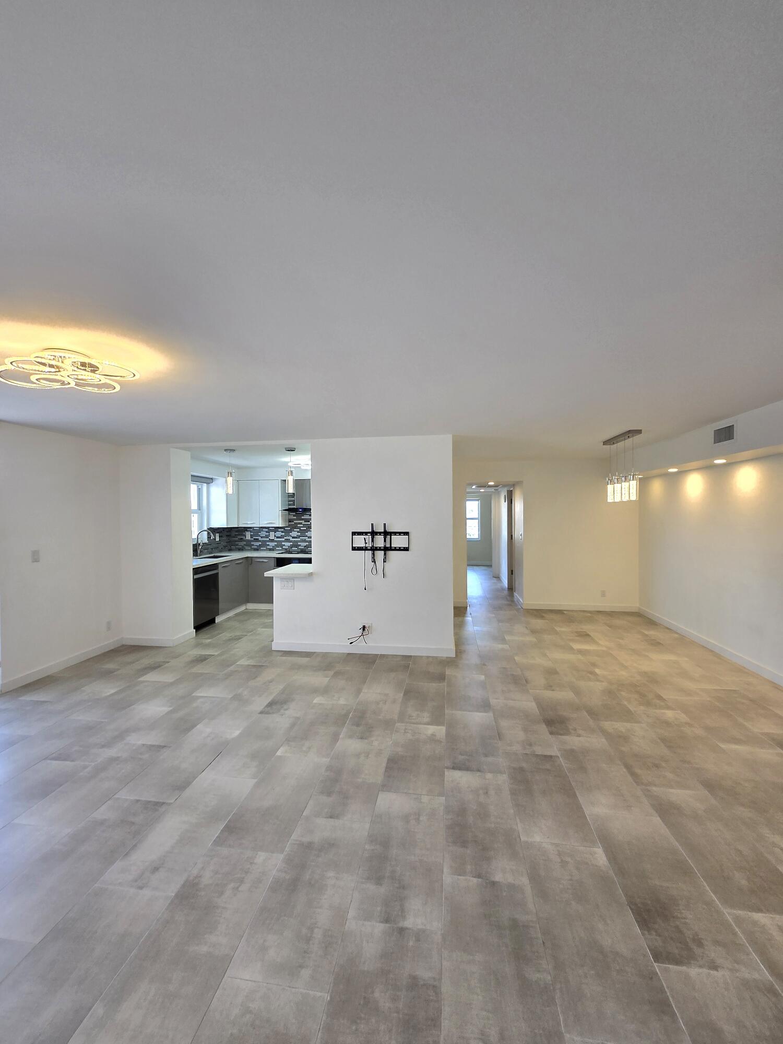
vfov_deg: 106.2
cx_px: 392
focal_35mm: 13
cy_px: 522
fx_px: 392
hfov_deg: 89.9
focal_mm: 1.7
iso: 40
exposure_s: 1/60.2
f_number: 2.2
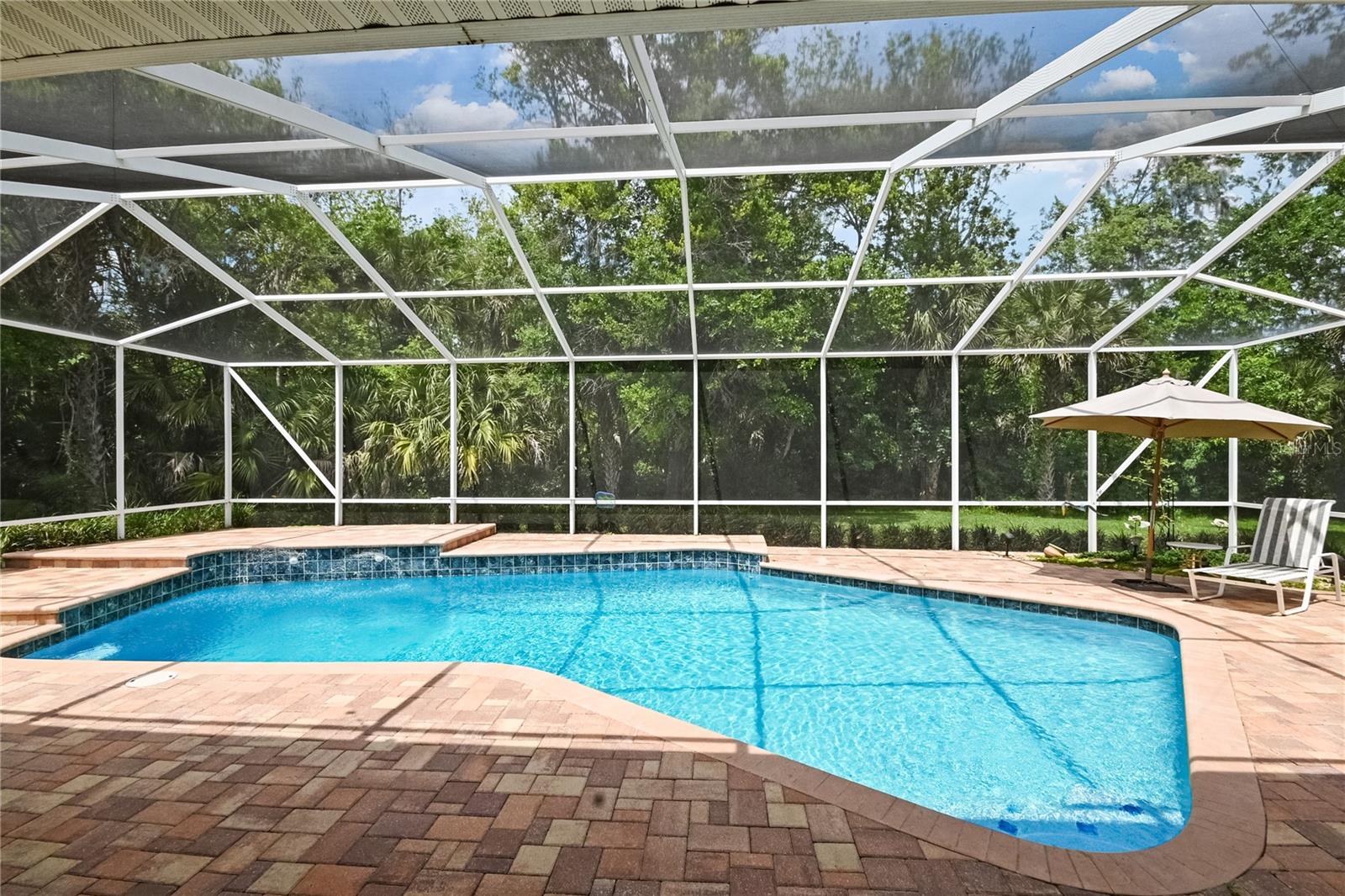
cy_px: 448
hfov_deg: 100.4
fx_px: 560
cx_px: 672
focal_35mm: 15
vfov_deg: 77.3
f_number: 14
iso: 1000
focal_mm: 10
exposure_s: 1/800
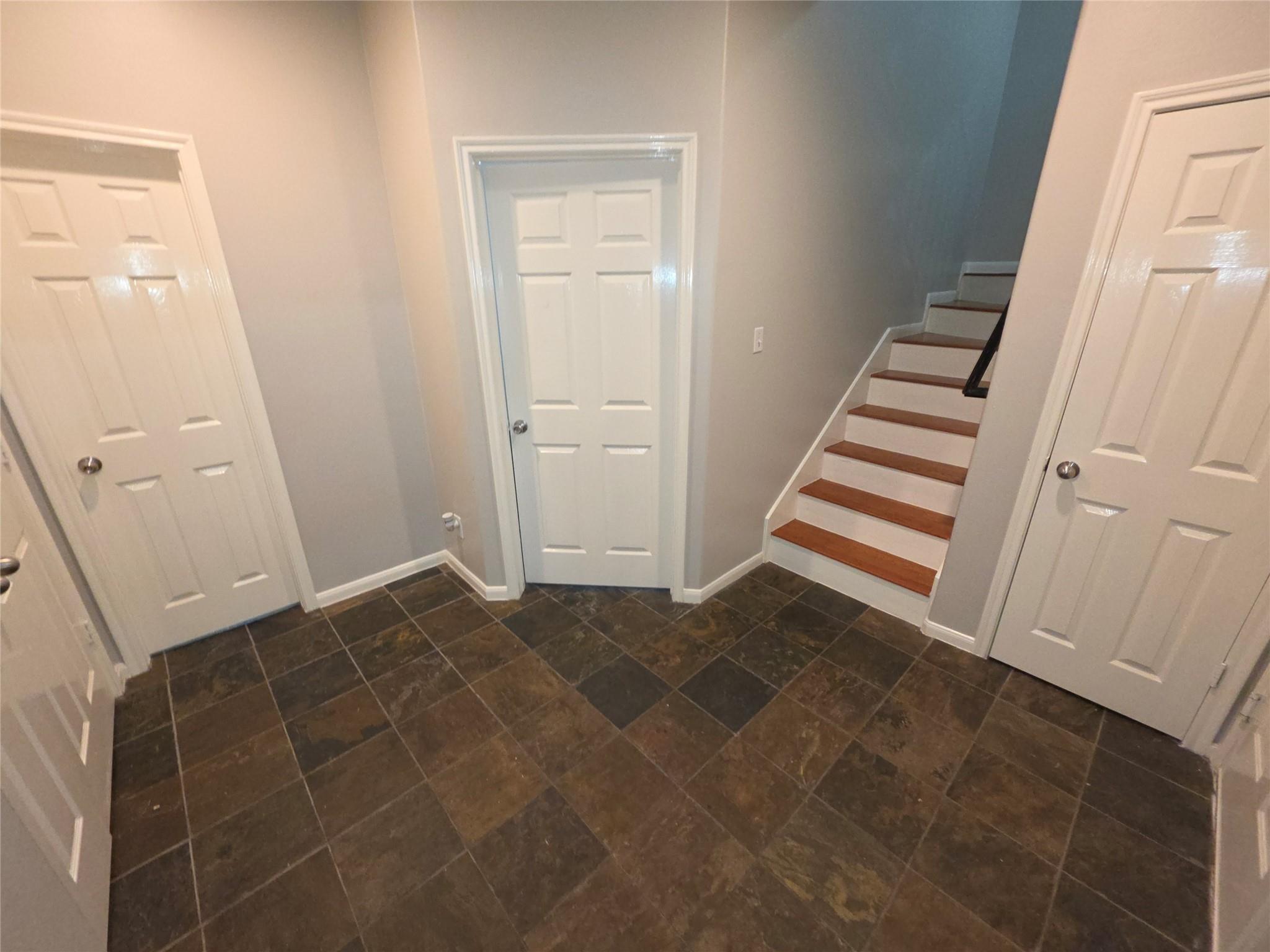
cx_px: 635
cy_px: 476
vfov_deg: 89.9
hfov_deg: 106.2
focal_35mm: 13
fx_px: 477
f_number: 1.9
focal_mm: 2.2
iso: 250
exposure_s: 1/60
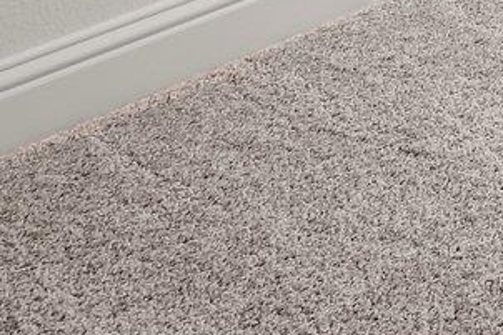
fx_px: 1327
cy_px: -697
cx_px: 1519
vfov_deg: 10.2
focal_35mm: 95
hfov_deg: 11.4
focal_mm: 14
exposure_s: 1/6
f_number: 10
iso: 200
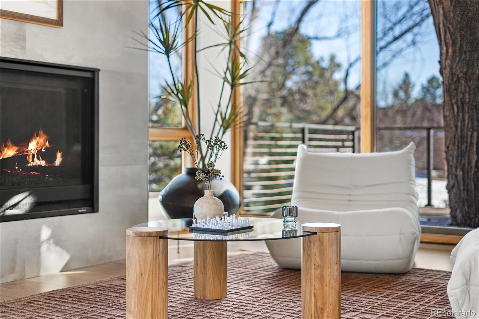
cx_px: 240
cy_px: 160
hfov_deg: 39.6
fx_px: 665
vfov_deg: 27.0
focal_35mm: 50
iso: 125
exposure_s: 1/60
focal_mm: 50
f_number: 1.8
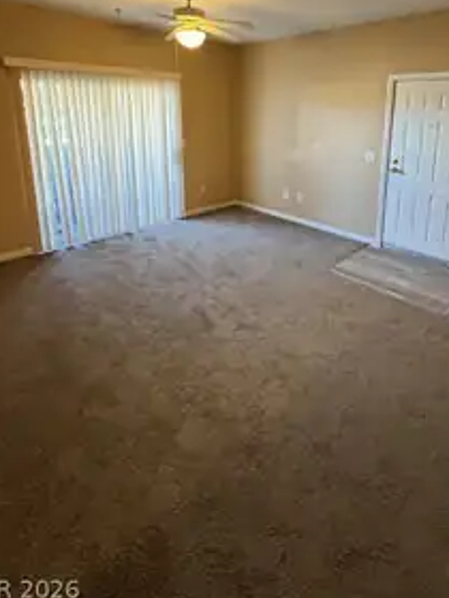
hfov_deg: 65.0
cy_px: 182
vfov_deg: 78.0
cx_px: 280
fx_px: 346
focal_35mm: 20
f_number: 2.2
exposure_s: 1/60
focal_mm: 2.22
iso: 400
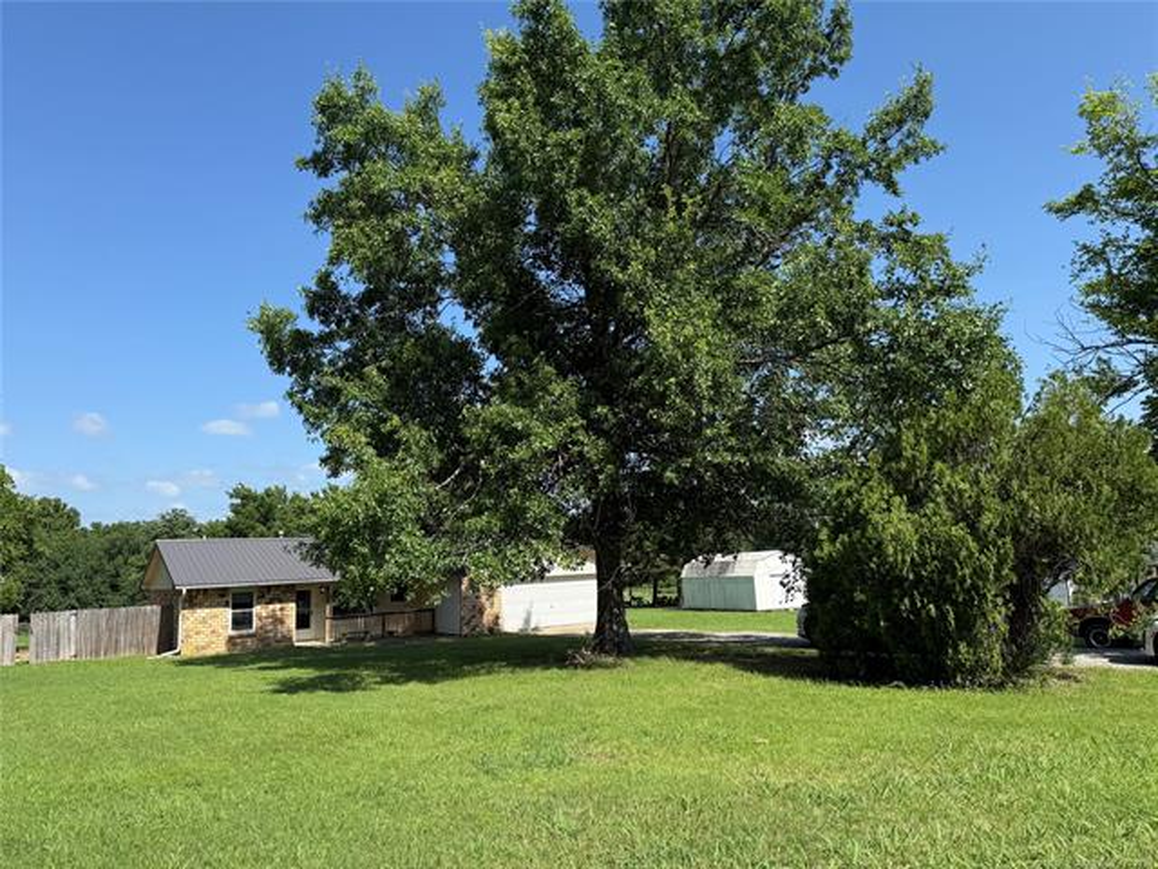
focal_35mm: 24
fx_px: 803
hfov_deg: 71.6
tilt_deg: +9.5
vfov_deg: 56.8
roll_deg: +2.3
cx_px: 579
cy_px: 434
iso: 80
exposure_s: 1/3145
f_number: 1.78
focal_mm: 6.76
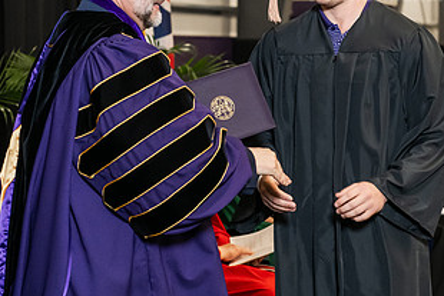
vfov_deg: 10.4
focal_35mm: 131
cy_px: 25
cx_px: 242
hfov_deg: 15.6
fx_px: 1616
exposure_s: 1/200
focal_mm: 70
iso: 2500
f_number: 5
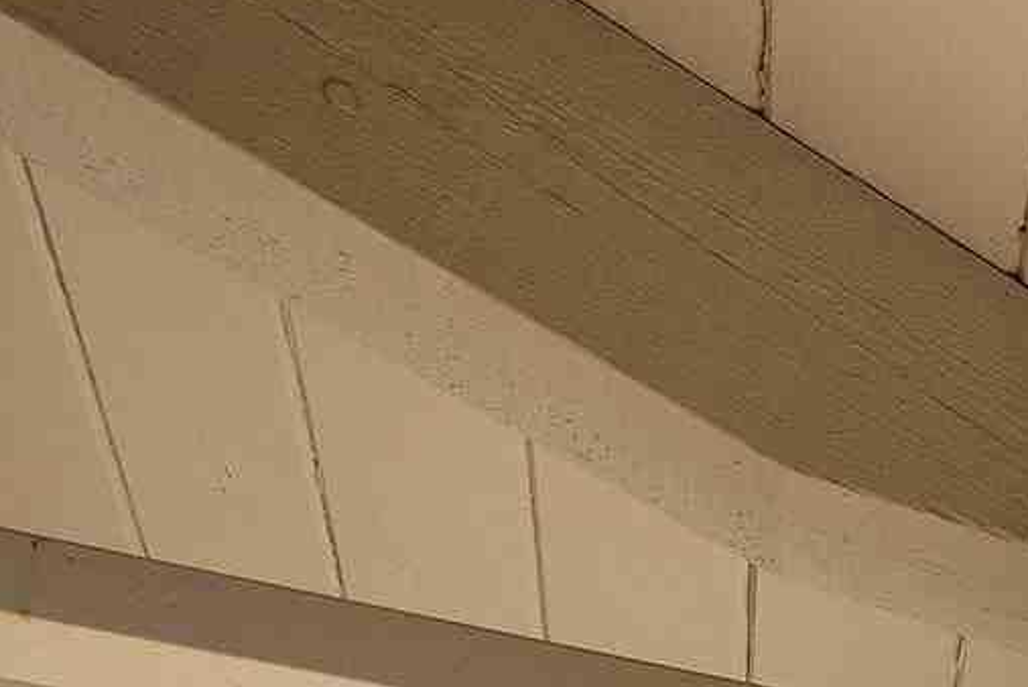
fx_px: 2600
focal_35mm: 91
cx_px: 2663
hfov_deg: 13.5
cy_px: 2055
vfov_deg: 10.6
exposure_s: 1/200
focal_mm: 15
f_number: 8
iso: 100
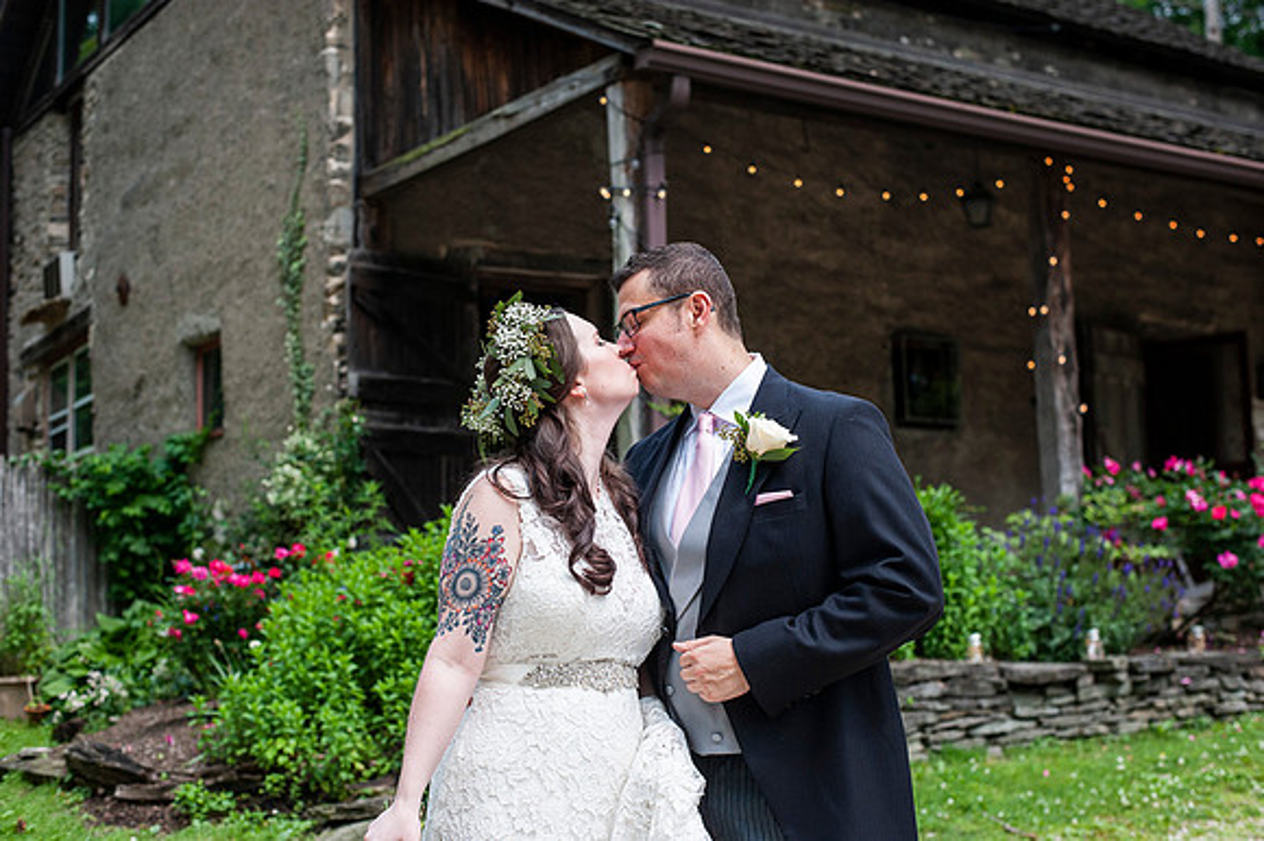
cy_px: 420
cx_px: 632
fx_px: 1754
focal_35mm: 50
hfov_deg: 39.6
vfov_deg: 27.0
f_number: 4
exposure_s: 1/3200
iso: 640
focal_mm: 50
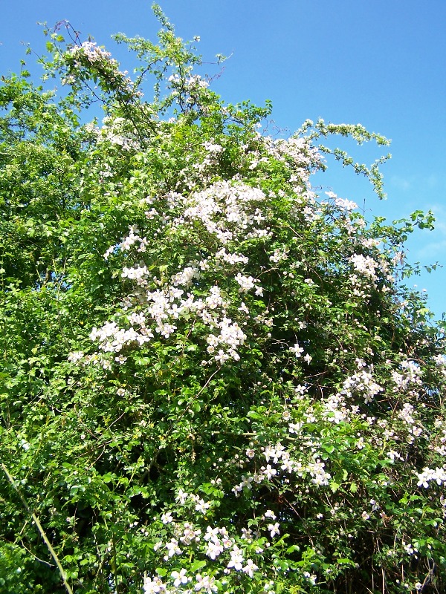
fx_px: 653
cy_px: 297
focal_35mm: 38
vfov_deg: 49.0
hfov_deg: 37.7
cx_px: 223
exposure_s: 1/500
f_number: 2.8
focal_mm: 6.3
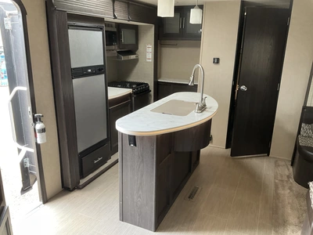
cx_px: 156
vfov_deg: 48.2
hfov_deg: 61.7
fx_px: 262
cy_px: 118
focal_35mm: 29
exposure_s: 1/60
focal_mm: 3
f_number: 1.8
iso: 80
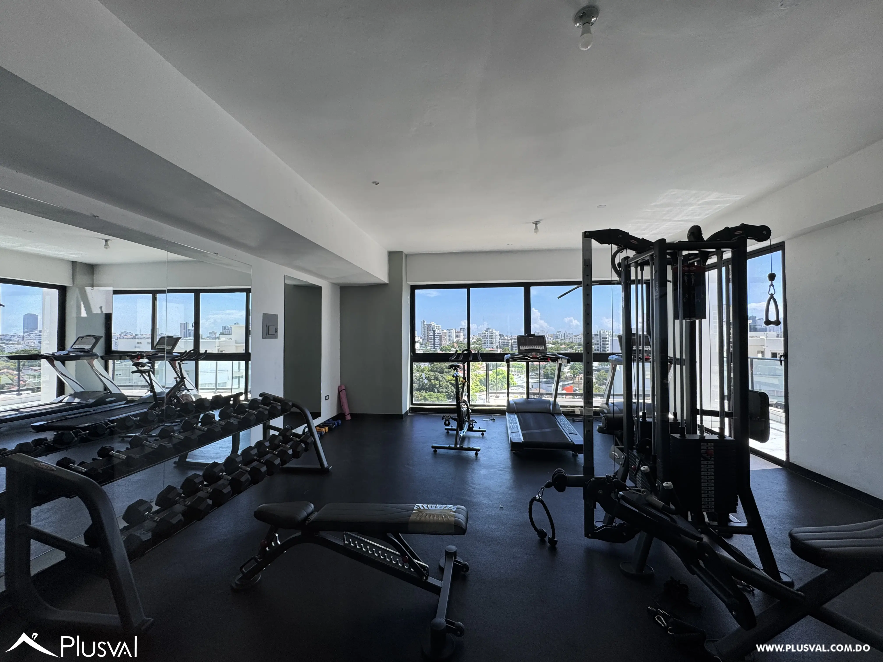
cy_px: 331
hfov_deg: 102.1
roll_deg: +0.5
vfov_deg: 85.7
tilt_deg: +0.6
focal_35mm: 14
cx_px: 442
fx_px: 357
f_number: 2.2
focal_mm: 2.22
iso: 40
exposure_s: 1/123
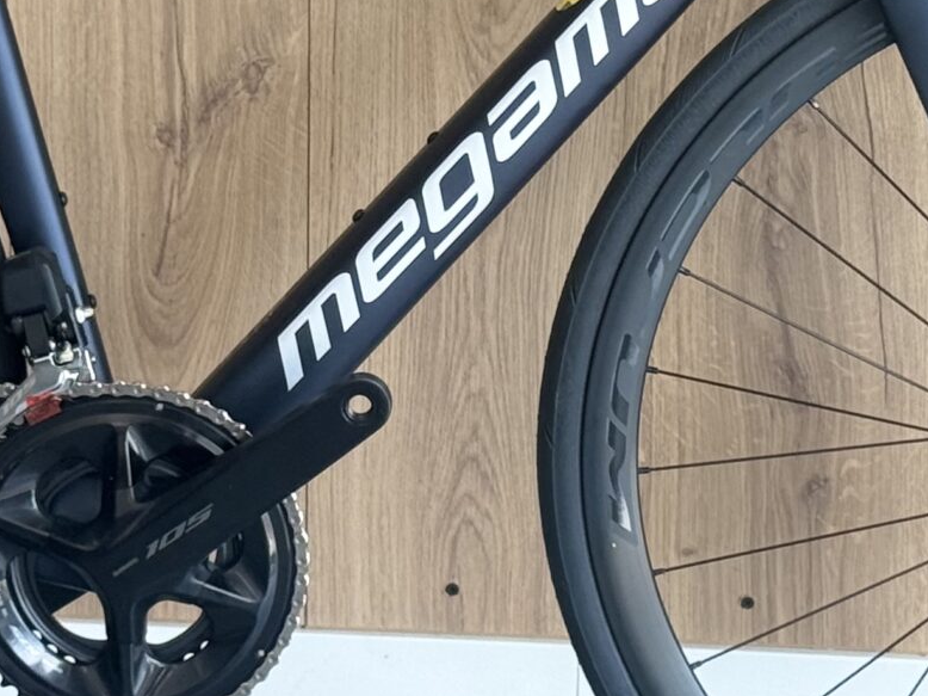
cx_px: 378
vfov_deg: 9.4
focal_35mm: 158
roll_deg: -0.6
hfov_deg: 12.5
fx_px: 4234
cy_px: 270
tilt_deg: -18.1
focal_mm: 6.76
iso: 64
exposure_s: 1/280
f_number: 1.78
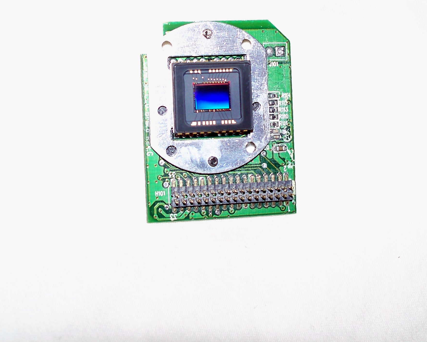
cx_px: 211
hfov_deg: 29.1
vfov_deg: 23.3
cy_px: 98
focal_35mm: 65
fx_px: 821
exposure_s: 1/60
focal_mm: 7.54
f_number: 2.8
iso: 80
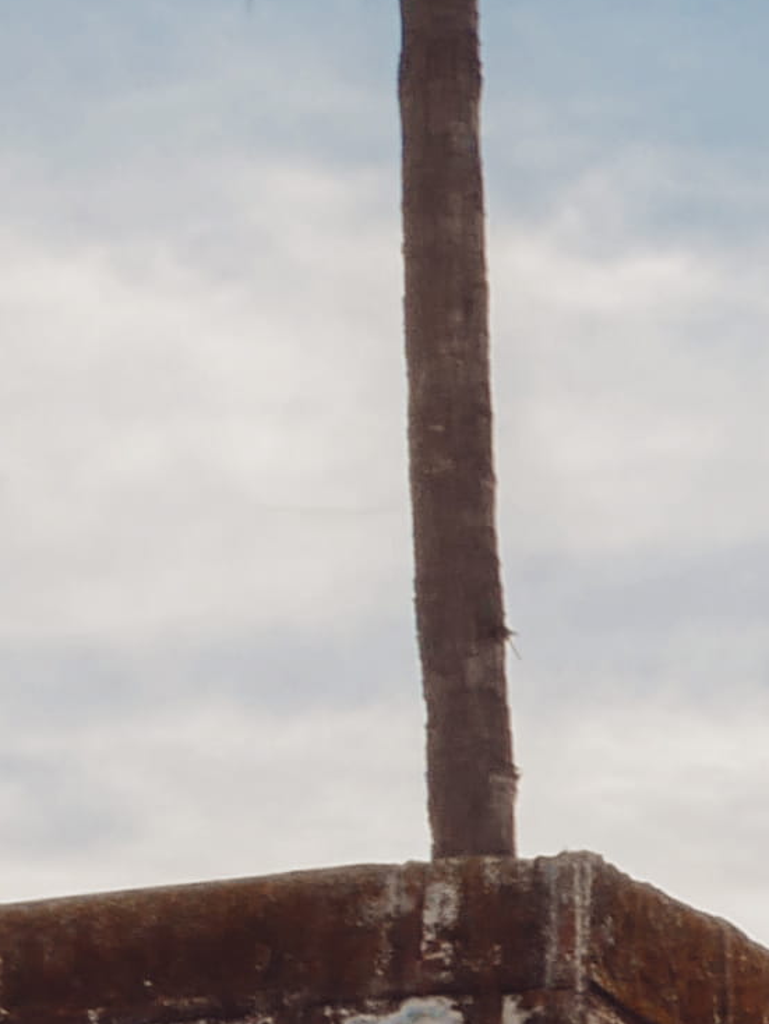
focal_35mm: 455
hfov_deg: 3.2
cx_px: 2074
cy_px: 1286
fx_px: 13469
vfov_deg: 4.3
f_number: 18
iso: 200
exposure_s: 1/15
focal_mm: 37
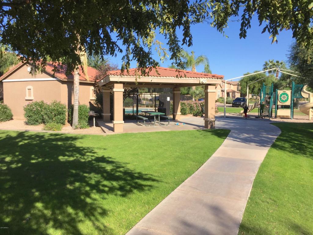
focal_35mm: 29
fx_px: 262
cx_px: 156
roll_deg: -1.3
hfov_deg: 61.7
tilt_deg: -3.4
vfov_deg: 48.2
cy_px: 118
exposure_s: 1/1883
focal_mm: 4.15
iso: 32
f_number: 2.2
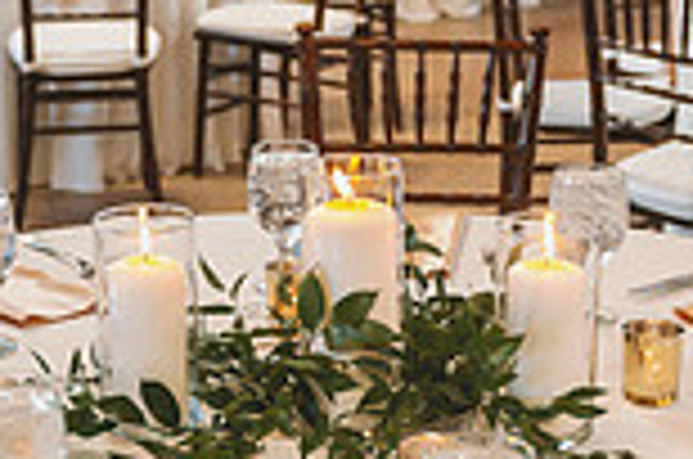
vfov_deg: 13.3
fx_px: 1959
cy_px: 326
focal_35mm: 102
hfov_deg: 20.1
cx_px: 328
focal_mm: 27
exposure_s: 1/80
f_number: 2.8
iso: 400
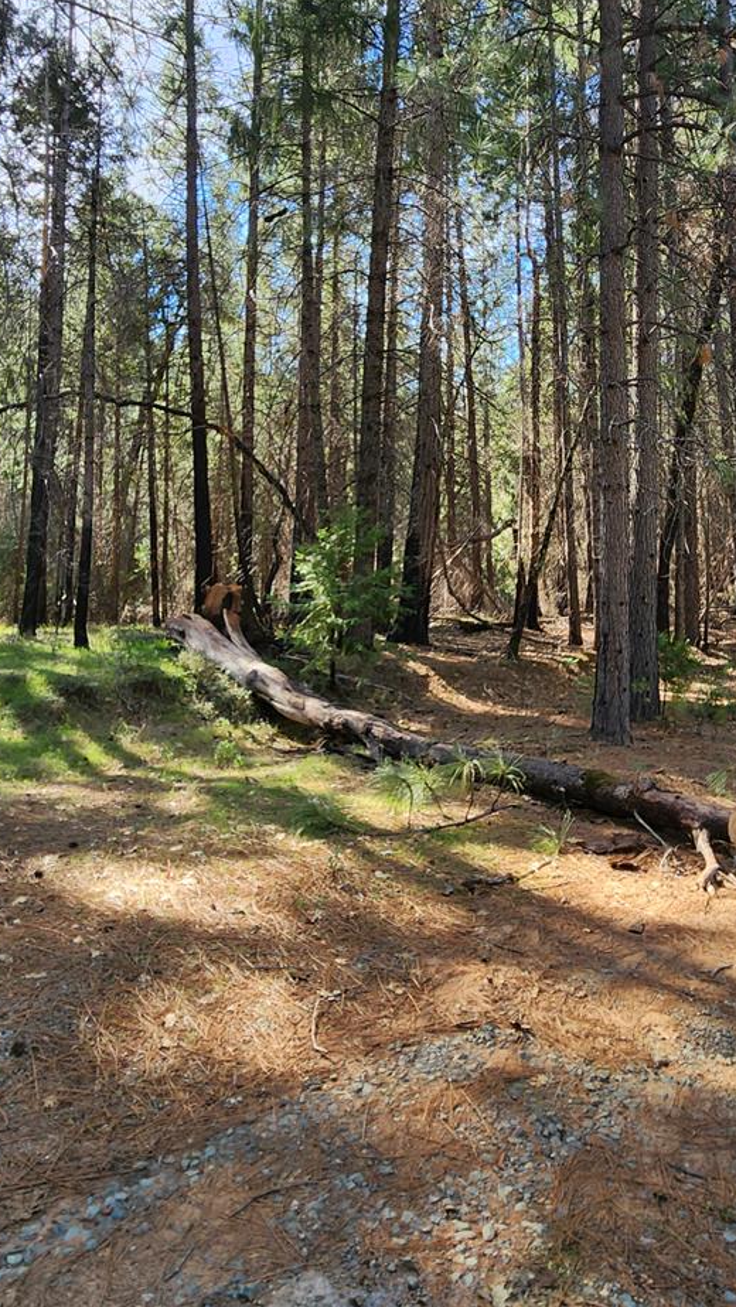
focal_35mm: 23
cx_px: 503
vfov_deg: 75.3
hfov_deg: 48.5
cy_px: 400
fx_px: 798
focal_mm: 2.2
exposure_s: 1/256
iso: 50
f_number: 2.2
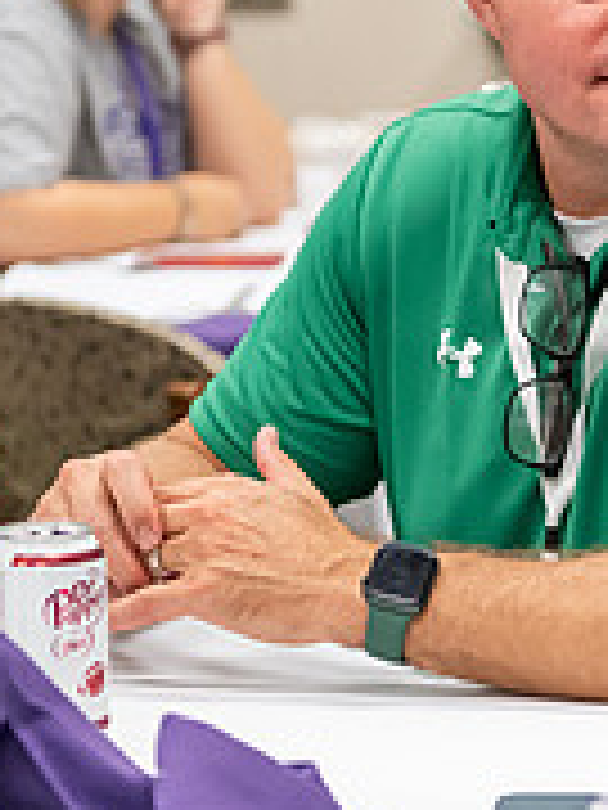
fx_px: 5082
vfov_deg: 9.1
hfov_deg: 6.8
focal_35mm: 217
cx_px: 522
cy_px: 268
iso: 1600
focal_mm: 70
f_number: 2.8
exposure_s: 1/160
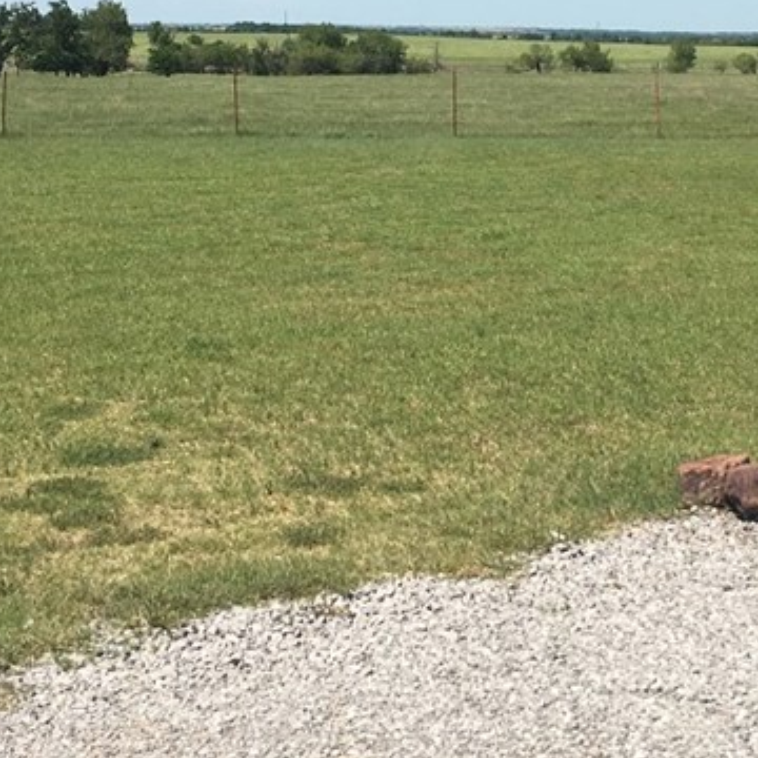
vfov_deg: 22.8
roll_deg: -0.1
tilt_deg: +0.4
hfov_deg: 23.6
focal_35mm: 73
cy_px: 21
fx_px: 1809
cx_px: 472
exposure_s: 1/2024
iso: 25
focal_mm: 4.15
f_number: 2.2
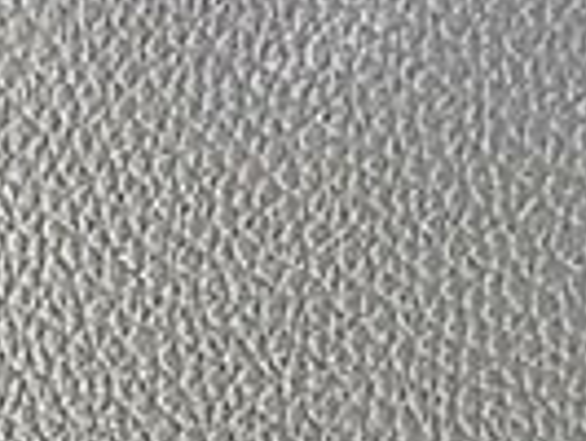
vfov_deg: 7.9
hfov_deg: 9.9
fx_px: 3202
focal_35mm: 189
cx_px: -445
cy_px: 289
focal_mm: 6.86
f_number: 1.78
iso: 80
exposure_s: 1/439
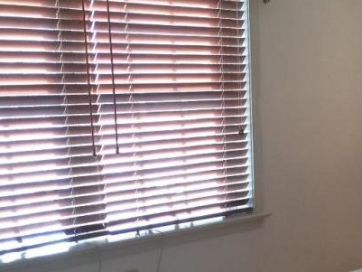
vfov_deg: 19.7
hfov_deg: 25.0
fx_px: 774
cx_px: 364
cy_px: 224
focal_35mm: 74
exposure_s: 1/30
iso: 40
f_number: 2.2
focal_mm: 4.15
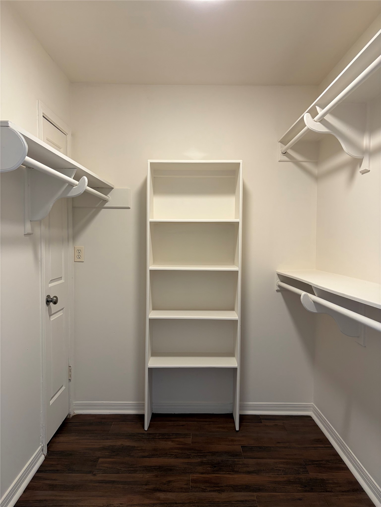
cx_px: 190
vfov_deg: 67.3
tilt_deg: -2.3
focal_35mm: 26
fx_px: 382
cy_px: 254
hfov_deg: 53.1
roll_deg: -0.1
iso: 125
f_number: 1.6
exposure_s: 1/60
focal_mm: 5.96
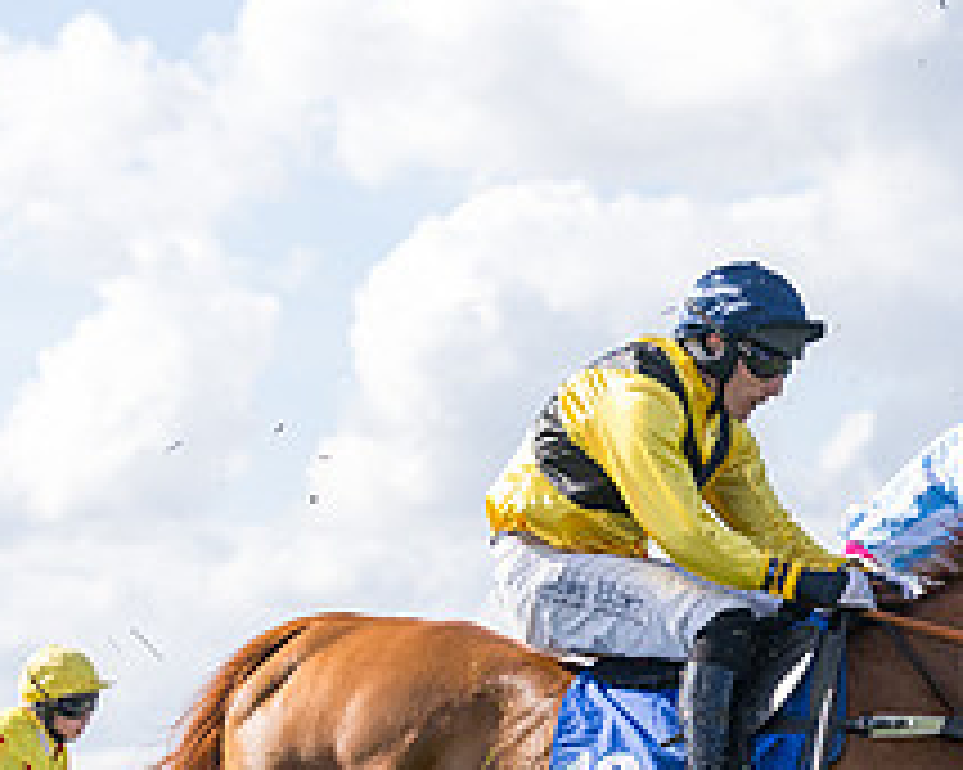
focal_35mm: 207
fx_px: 5897
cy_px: 1000
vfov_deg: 7.4
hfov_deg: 9.2
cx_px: 1102
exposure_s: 1/2500
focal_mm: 70
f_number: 4
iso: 400
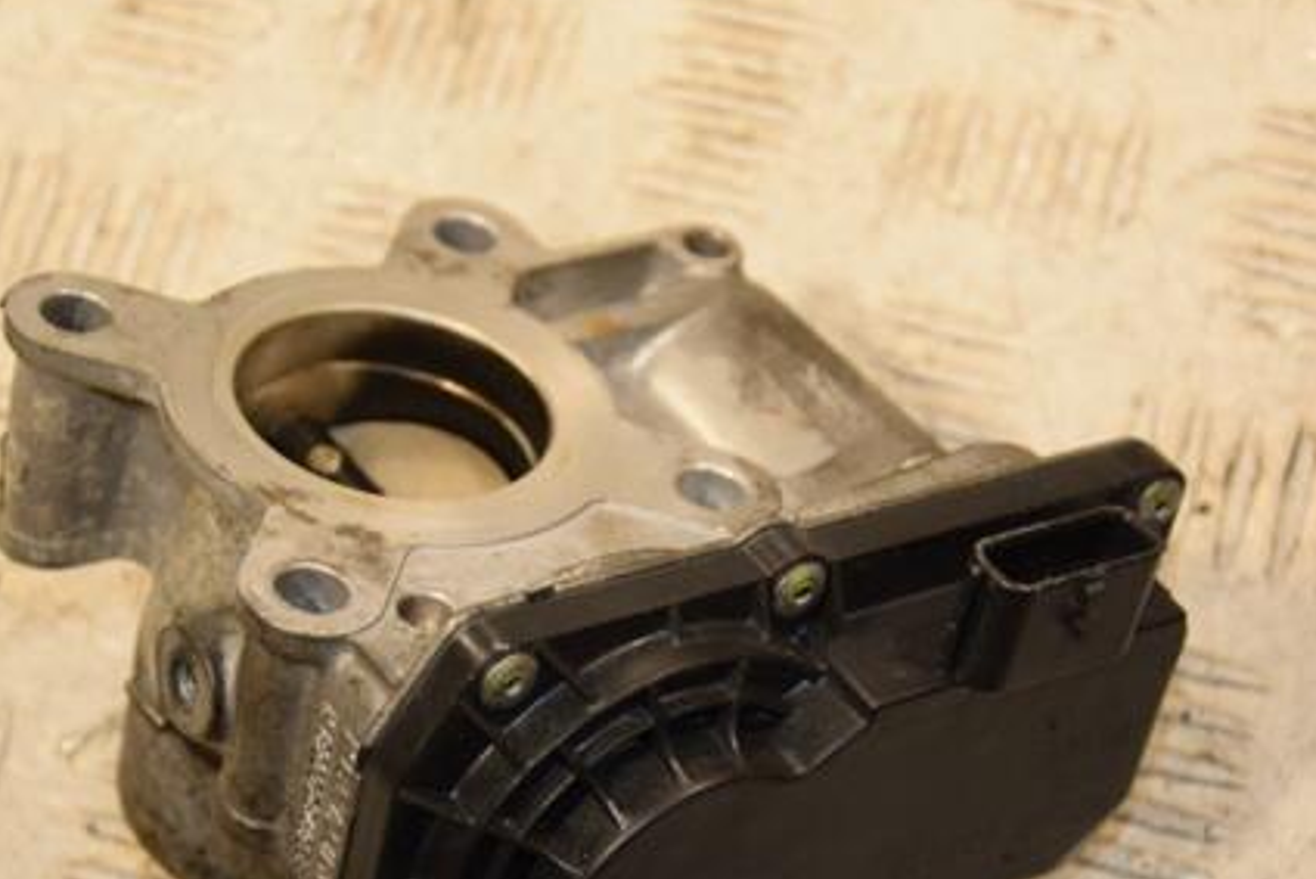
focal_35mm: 123
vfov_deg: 11.1
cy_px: 581
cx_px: 571
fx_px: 4498
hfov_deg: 16.6
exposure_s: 1/160
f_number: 5
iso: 800
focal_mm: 58
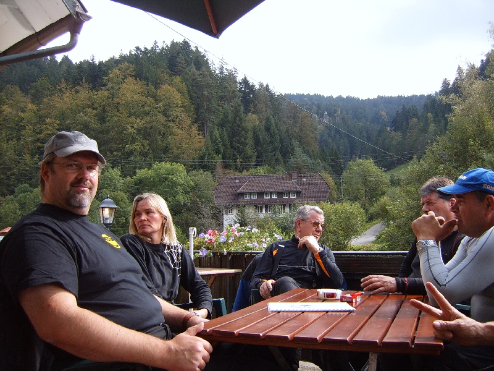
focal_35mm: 35
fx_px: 499
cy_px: 186
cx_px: 247
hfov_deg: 52.6
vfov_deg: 40.7
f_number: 2.8
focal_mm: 5.8
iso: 50
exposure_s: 1/350
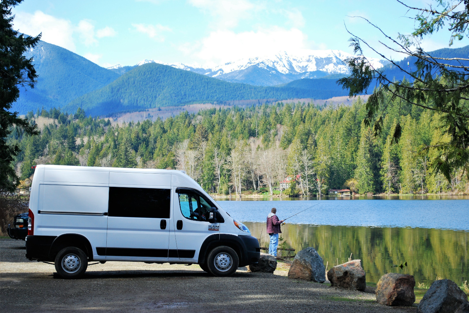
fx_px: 1075
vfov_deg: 16.6
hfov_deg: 24.6
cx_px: 234
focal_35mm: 82
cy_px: 156
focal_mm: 55
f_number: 5.6
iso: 200
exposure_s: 1/250
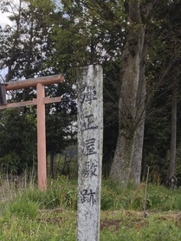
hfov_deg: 20.5
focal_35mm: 71
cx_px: 36
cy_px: 203
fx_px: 495
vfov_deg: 26.7
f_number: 2.4
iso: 50
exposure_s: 1/531
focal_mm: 4.13
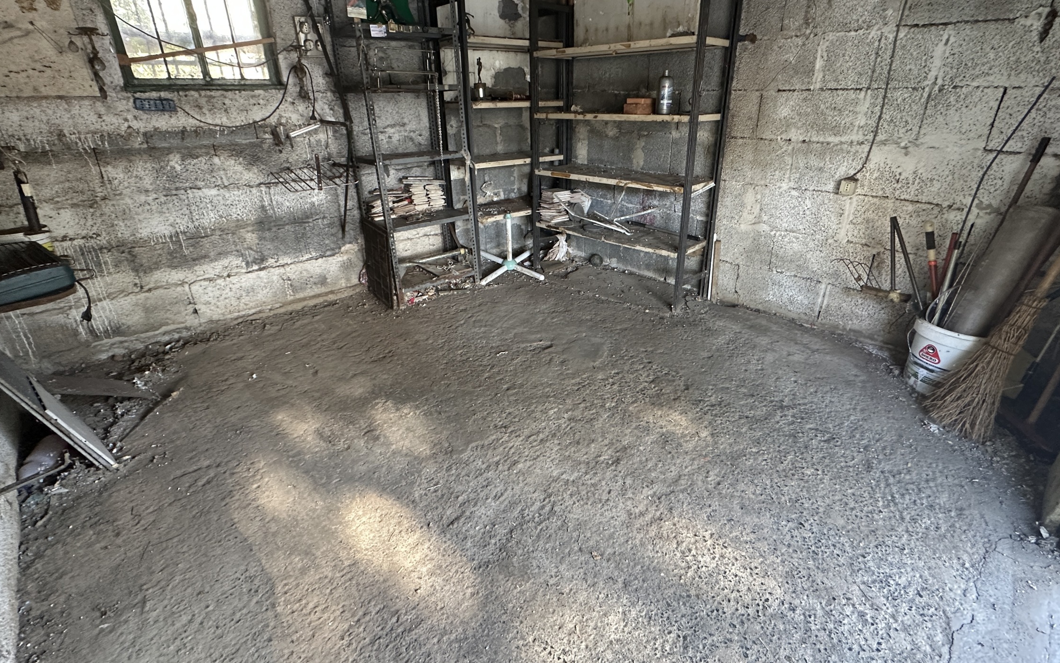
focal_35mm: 17
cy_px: 302
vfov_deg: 67.9
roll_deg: +0.4
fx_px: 491
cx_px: 542
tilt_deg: -23.7
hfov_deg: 94.3
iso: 320
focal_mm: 2.22
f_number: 2.2
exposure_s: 1/60
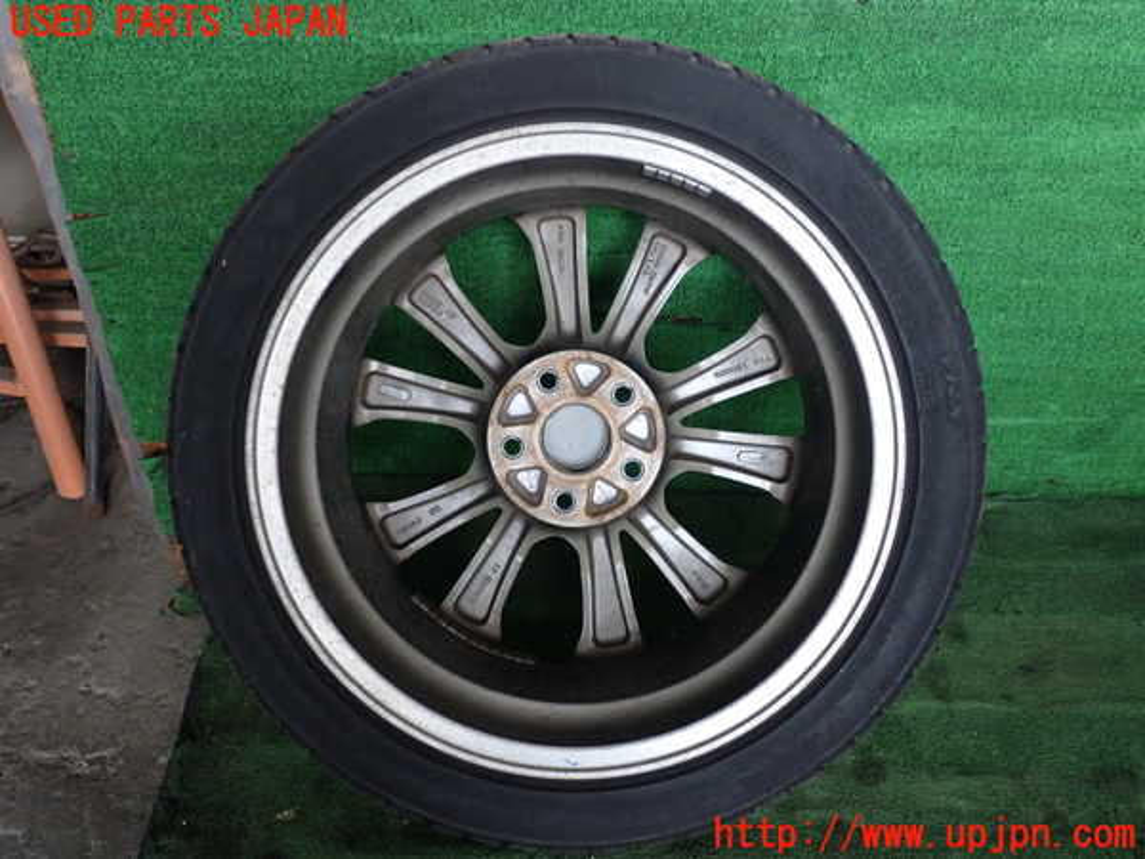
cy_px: 430
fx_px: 1191
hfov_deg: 51.4
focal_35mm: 36
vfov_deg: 39.7
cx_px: 572
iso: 320
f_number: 2.5
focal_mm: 6.37
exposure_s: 1/125
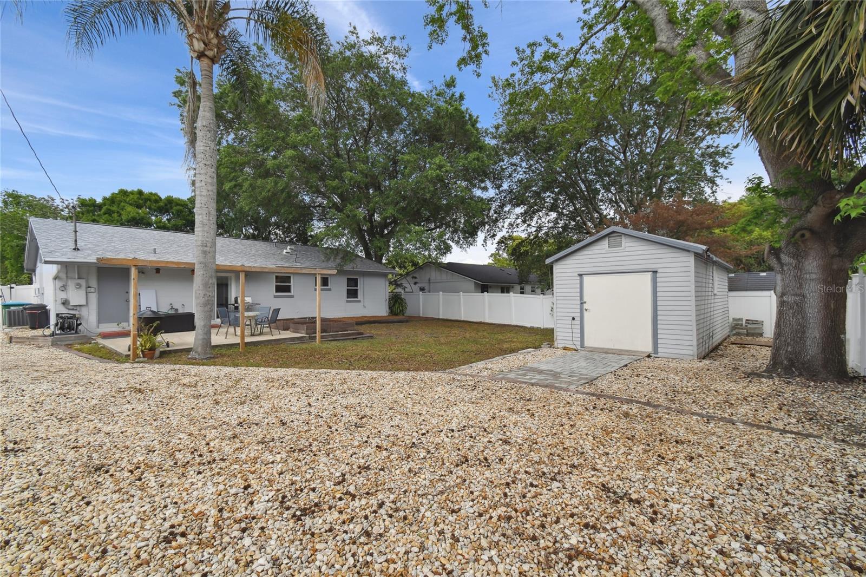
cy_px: 288
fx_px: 361
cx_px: 433
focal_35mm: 15
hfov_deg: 100.4
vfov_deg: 77.3
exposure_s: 1/500
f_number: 7.1
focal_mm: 10
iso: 100
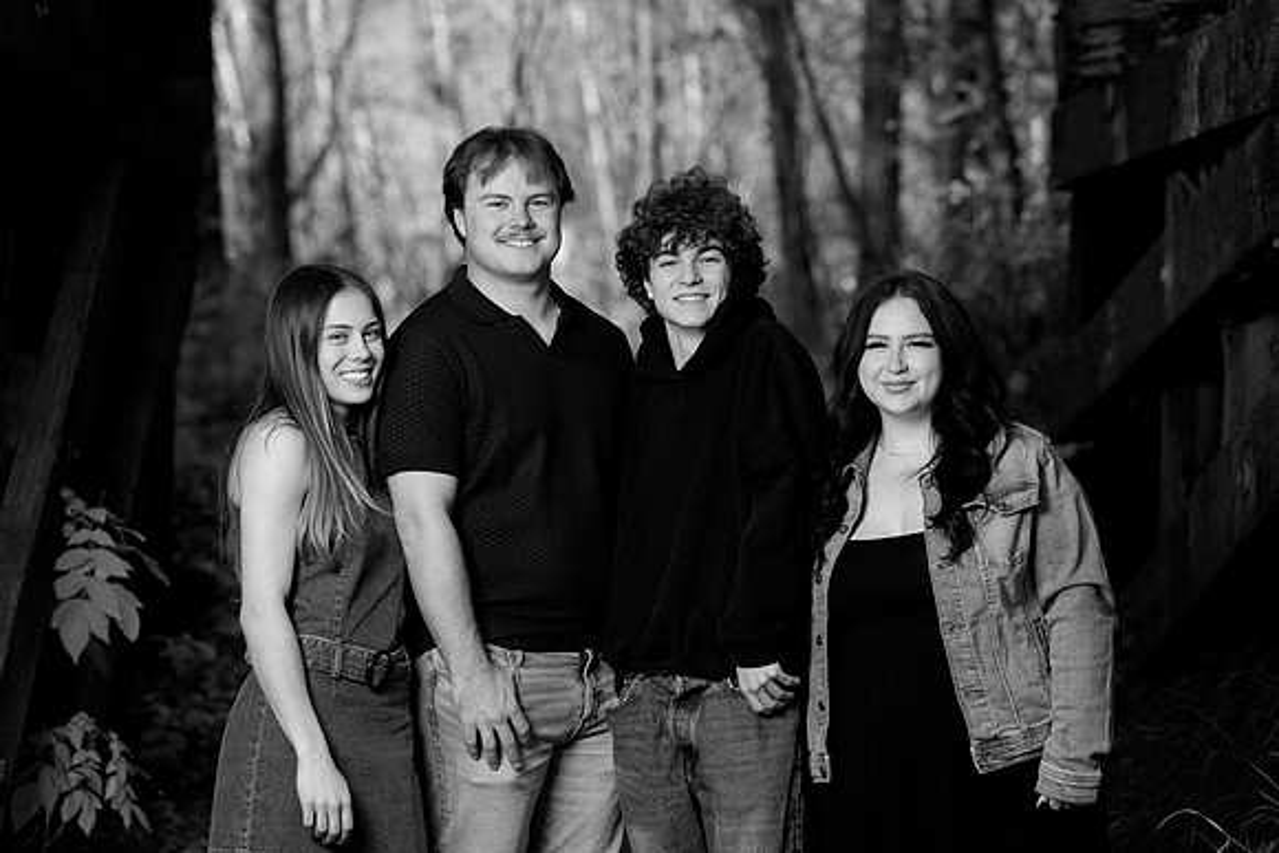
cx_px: 640
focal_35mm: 95
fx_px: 3376
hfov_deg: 21.5
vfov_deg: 14.4
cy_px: 426
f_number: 3.2
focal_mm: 95
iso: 400
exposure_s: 1/200
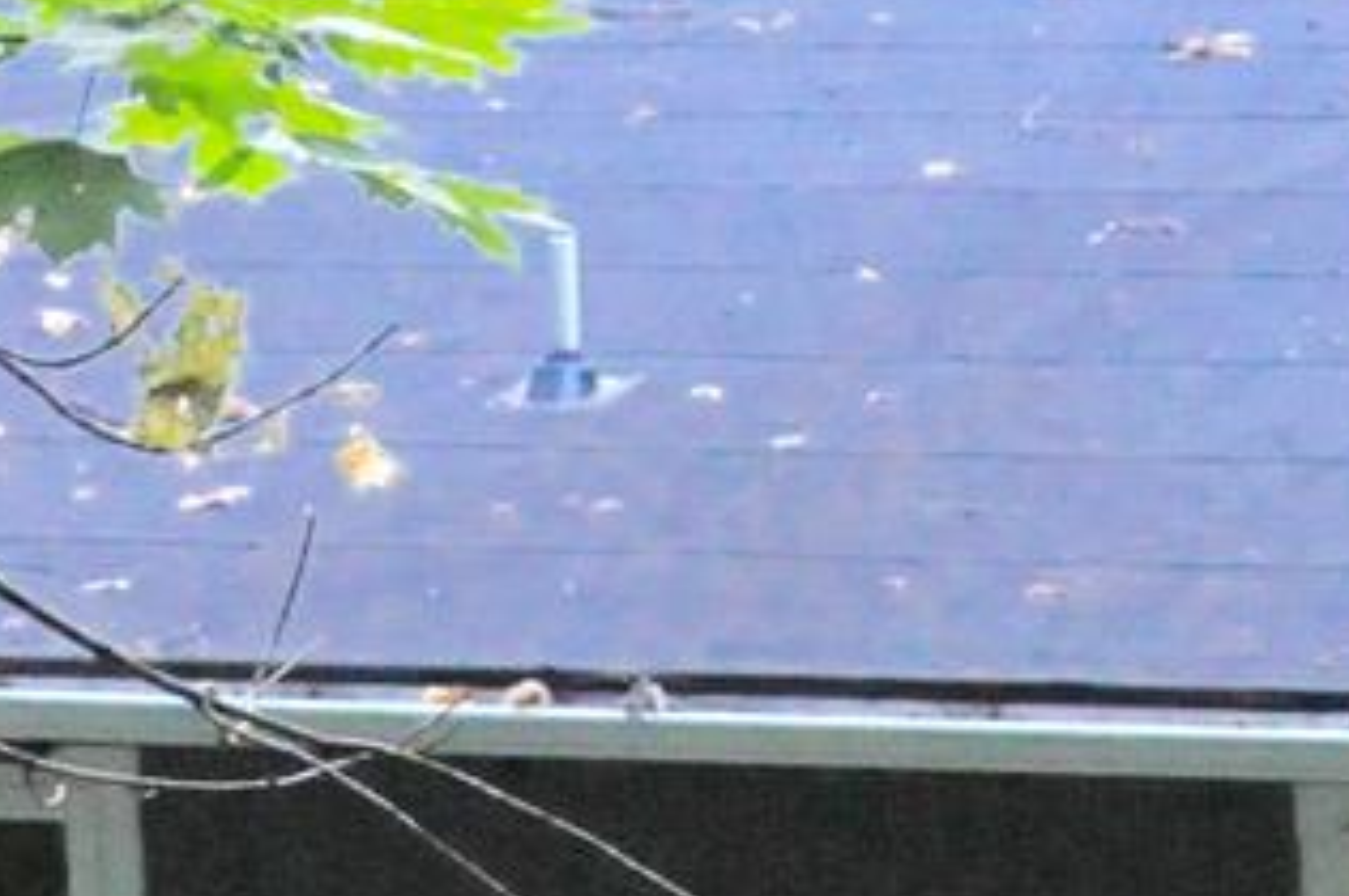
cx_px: 384
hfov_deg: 8.1
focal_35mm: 253
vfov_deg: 5.4
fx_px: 9471
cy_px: 316
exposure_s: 1/80
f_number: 4.5
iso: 3200
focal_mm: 26
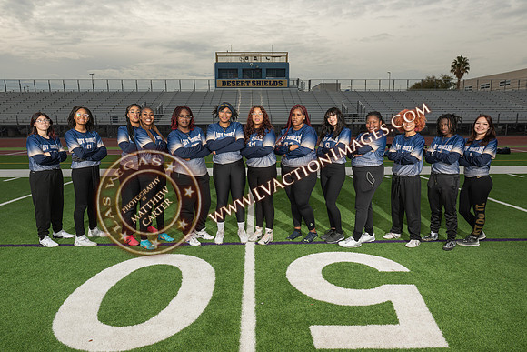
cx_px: 259
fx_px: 374
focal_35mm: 26
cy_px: 187
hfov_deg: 70.4
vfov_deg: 50.4
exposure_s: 1/200
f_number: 8
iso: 160
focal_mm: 24
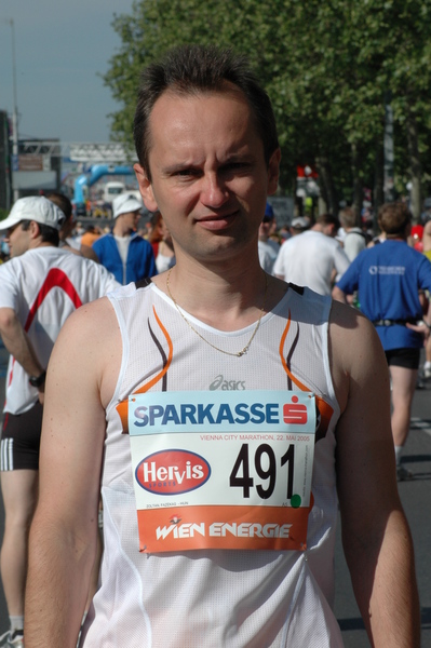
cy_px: 324
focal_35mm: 168
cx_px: 216
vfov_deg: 12.2
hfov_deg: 8.2
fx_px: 3022
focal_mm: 112
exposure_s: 1/250
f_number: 19
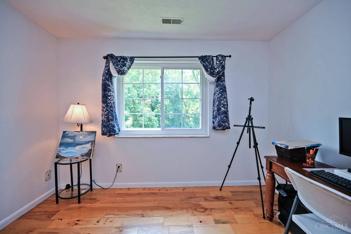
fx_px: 136
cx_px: 176
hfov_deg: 104.3
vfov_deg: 81.2
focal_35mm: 14
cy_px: 117
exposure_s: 1/60
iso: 200
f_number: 4
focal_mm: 14
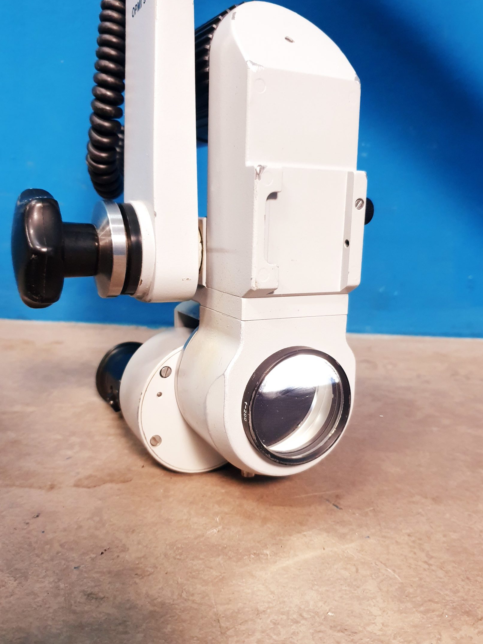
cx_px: 240
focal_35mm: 31
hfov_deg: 45.4
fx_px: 577
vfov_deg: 58.4
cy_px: 317
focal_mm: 4.3
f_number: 1.5
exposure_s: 1/33
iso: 320
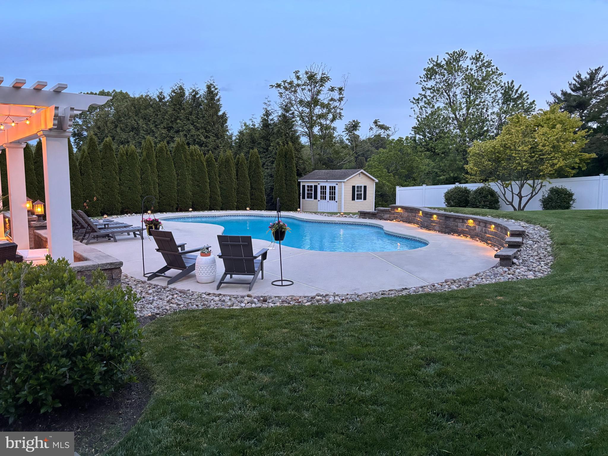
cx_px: 304
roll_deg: -0.6
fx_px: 457
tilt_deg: -7.6
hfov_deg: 67.3
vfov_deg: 53.1
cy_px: 228
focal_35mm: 26
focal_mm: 5.96
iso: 500
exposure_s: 1/60
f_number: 1.6
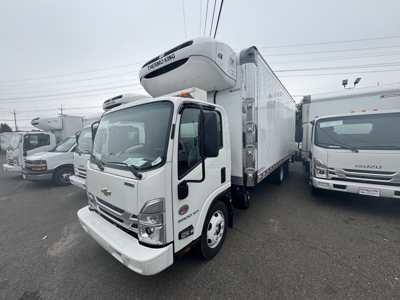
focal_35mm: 14
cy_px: 150
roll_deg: +1.5
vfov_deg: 85.7
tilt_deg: -5.6
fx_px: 162
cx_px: 200
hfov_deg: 102.1
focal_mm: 2.22
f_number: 2.2
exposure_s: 1/610
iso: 40
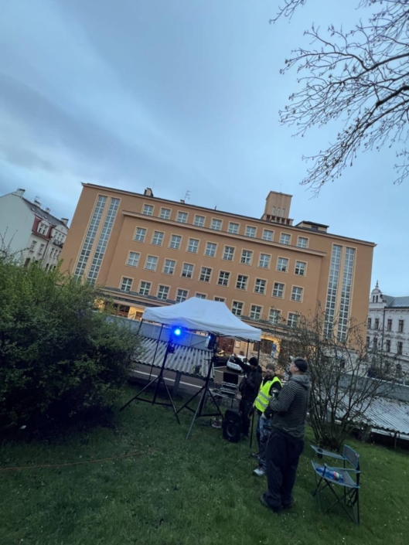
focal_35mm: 13
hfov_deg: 89.9
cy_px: 272
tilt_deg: +12.7
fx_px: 205
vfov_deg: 106.2
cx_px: 204
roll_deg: -13.0
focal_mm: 1.57
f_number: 1.8
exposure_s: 1/99
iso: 125
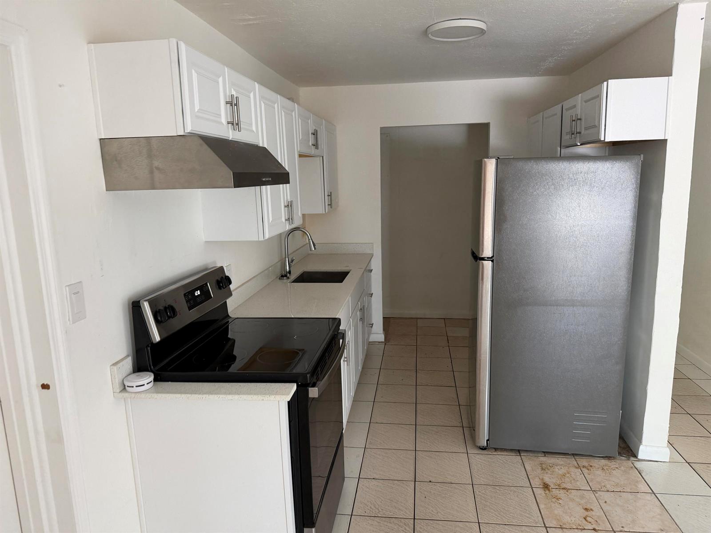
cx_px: 356
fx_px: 493
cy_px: 266
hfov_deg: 71.6
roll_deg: +2.7
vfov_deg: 56.8
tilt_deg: -10.9
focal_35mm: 24
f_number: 1.78
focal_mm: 6.76
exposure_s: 1/60
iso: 200
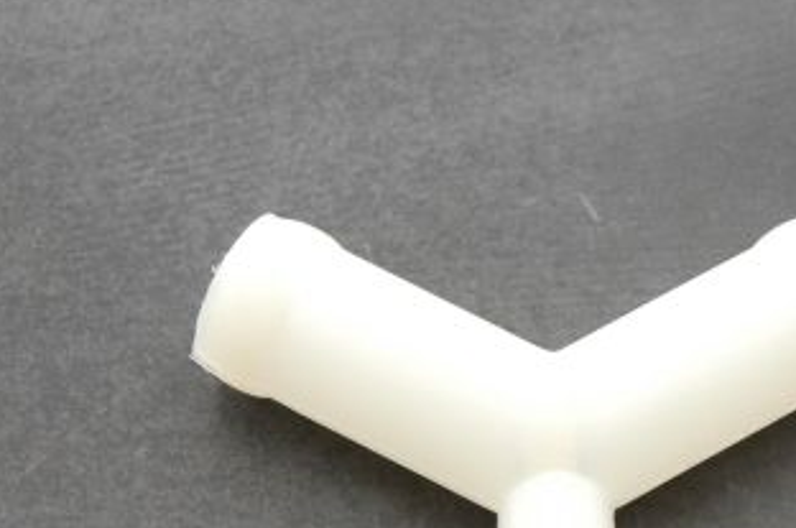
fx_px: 3400
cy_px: 375
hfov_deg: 13.3
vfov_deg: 8.9
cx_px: 515
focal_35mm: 154
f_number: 7.1
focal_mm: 40
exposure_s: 1/6
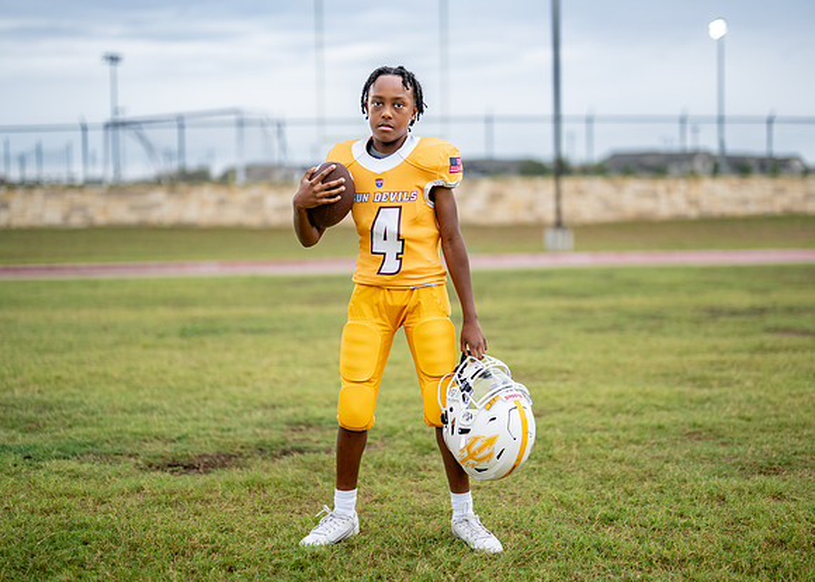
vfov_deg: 24.8
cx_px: 429
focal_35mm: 57
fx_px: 1323
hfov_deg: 34.2
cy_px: 276
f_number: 1.2
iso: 320
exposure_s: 1/1250
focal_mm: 50
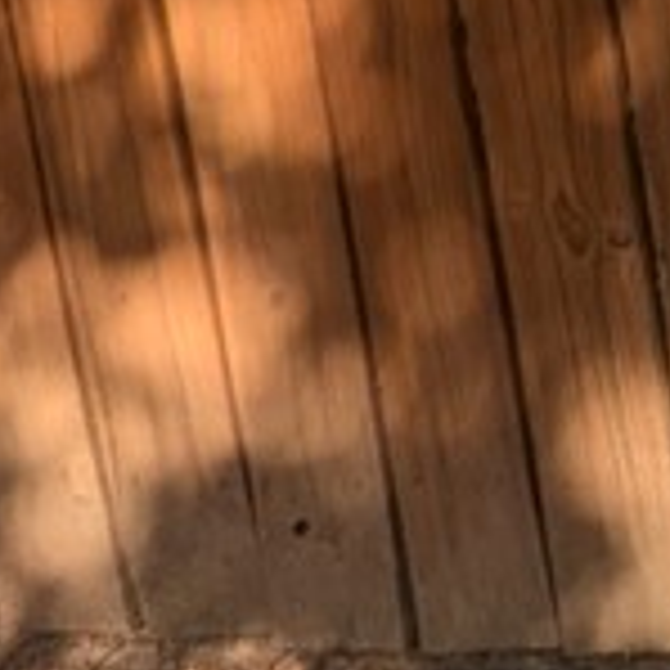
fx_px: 1599
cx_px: 1666
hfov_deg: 14.3
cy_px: -549
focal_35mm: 73
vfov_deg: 18.4
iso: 47
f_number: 1.7
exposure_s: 1/1499
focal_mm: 2.02
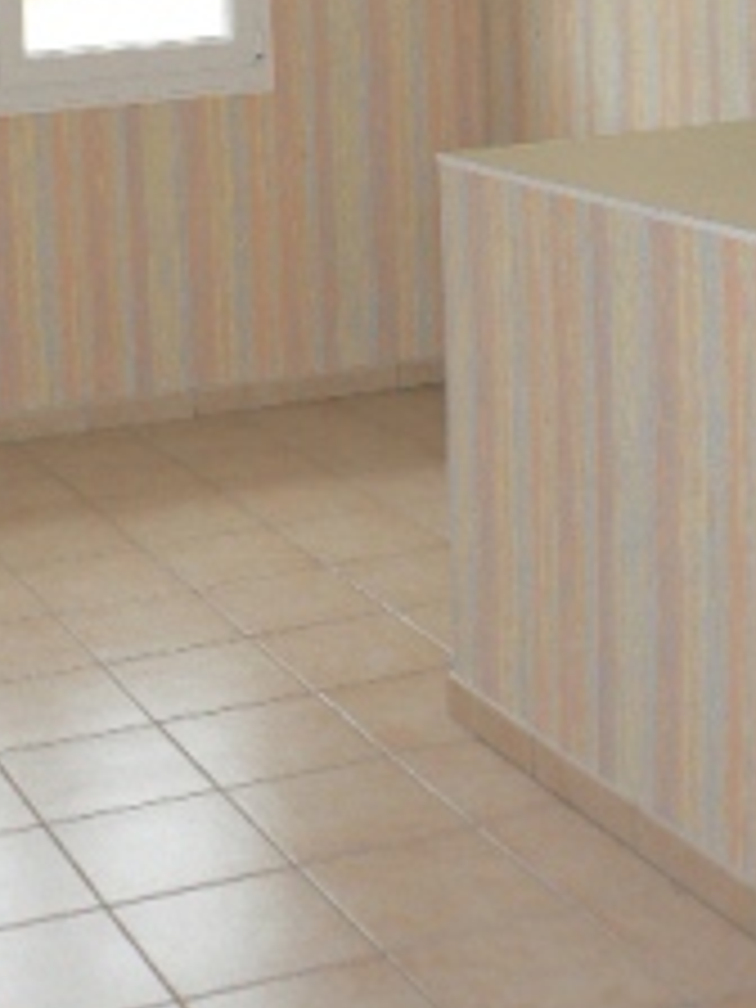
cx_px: 189
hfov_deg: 20.3
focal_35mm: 72
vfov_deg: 26.2
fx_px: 2097
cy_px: 112
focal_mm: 6
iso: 100
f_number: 2.8
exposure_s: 1/60
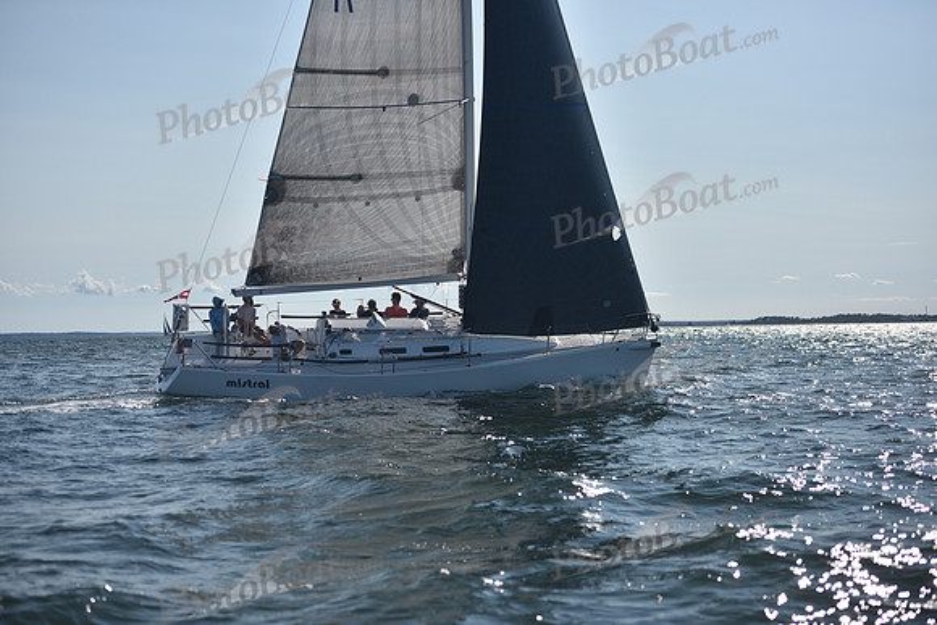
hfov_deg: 28.8
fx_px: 1822
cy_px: 312
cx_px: 468
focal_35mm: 70
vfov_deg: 19.5
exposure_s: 1/4000
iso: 250
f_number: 3.2
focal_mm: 70
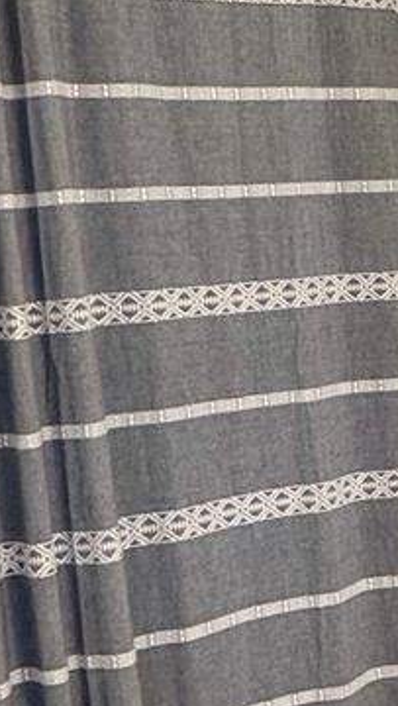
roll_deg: +2.3
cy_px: 277
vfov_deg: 32.2
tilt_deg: -4.0
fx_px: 1217
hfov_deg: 16.0
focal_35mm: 65
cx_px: 698
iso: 200
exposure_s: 1/120
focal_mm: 2.22
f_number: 2.2
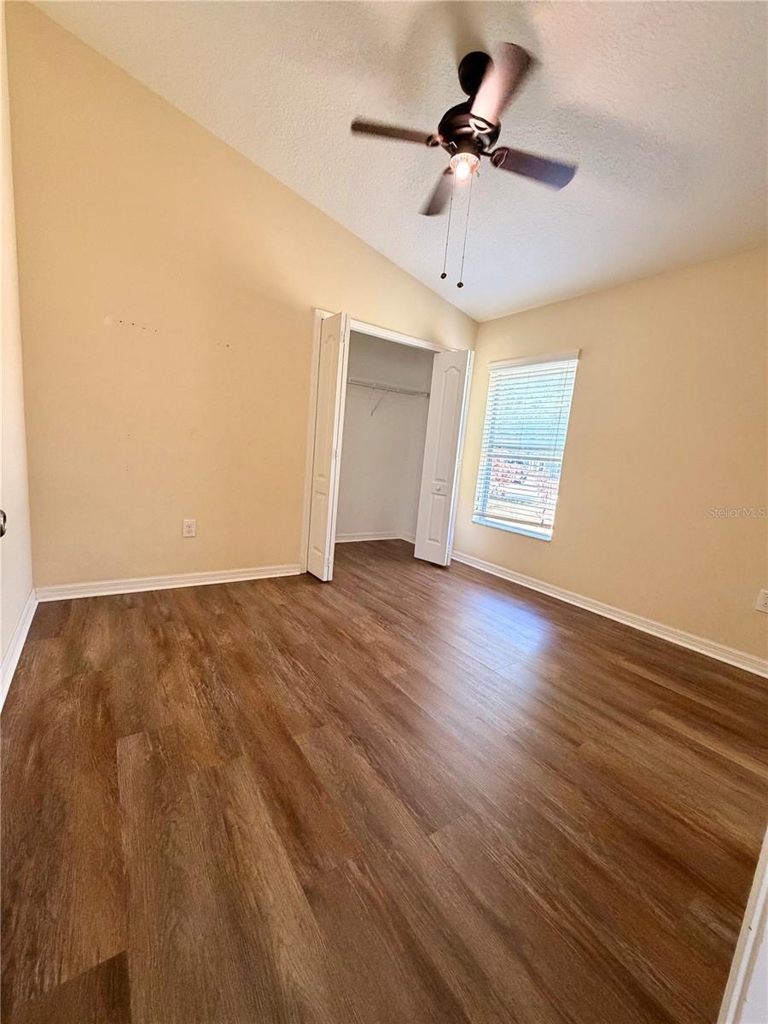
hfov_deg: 85.7
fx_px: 414
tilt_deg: -7.8
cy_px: 512
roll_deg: -4.4
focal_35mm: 14
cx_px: 384
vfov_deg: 102.1
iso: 320
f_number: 2.2
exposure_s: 1/120
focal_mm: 2.22
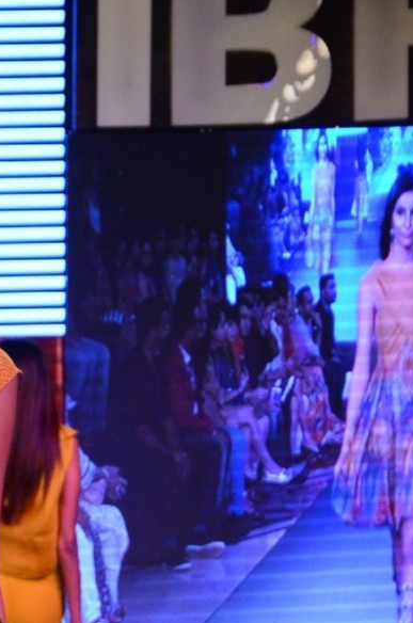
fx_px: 5328
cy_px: 817
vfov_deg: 6.6
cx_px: -109
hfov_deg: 4.4
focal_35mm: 308
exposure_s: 1/320
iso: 1600
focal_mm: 75
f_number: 5.6
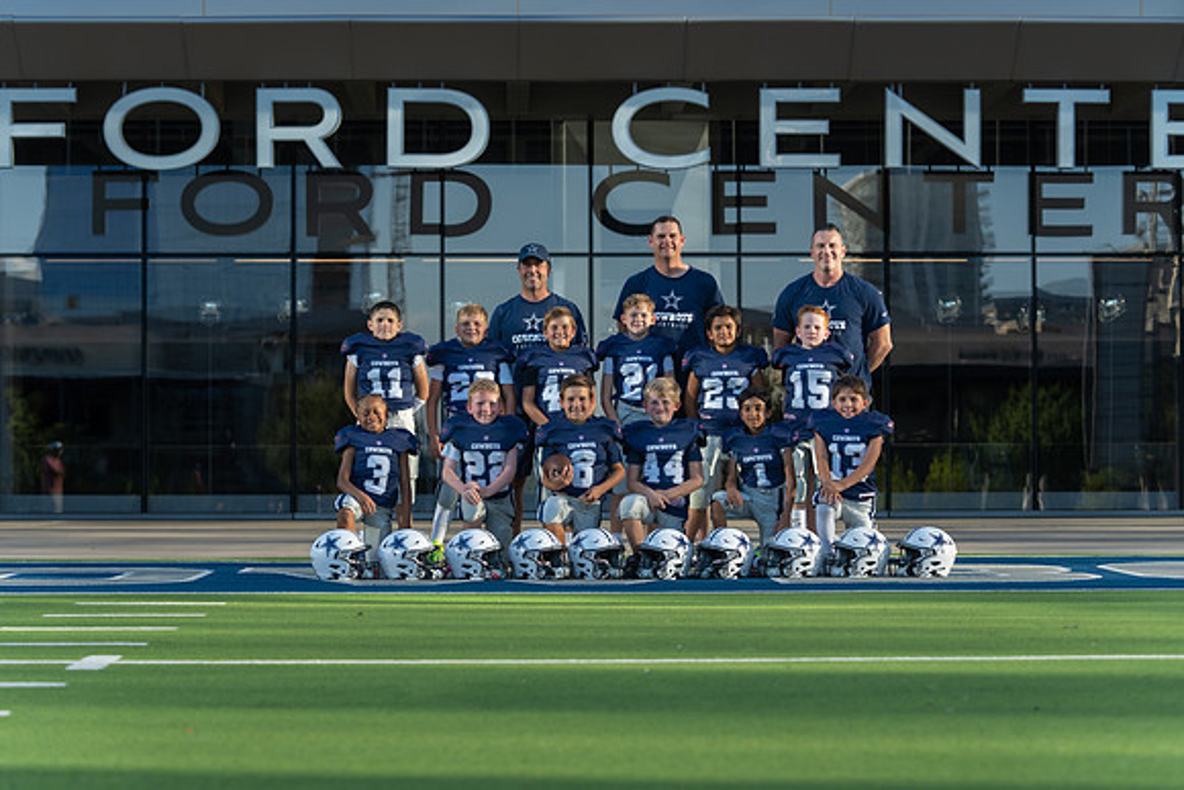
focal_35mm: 92
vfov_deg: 14.9
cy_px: 395
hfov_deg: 22.1
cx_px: 585
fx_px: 3025
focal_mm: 90
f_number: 4
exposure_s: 1/320
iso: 100
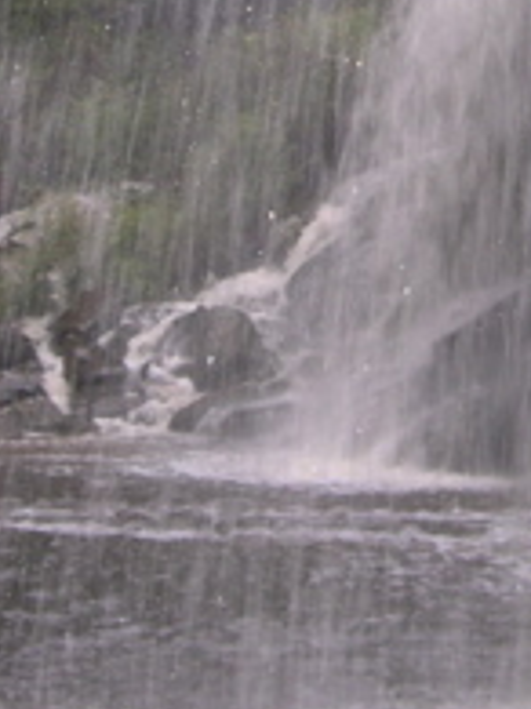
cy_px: -91
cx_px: 498
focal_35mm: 130
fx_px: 2662
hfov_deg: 11.3
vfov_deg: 14.8
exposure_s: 1/30
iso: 107
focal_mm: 8
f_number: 2.8
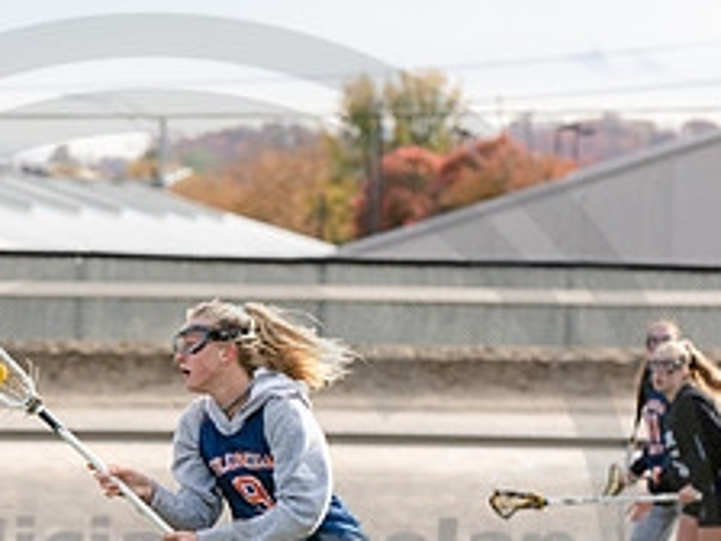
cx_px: 182
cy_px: 583
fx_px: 7977
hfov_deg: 5.2
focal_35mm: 383
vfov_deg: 3.9
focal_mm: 145
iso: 400
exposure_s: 1/1600
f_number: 5
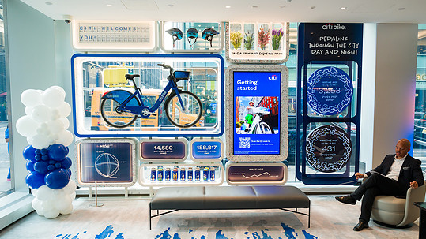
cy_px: 133
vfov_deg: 38.9
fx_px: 339
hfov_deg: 64.3
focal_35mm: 30
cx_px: 224
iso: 400
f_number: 3.5
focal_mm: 26
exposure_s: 1/200
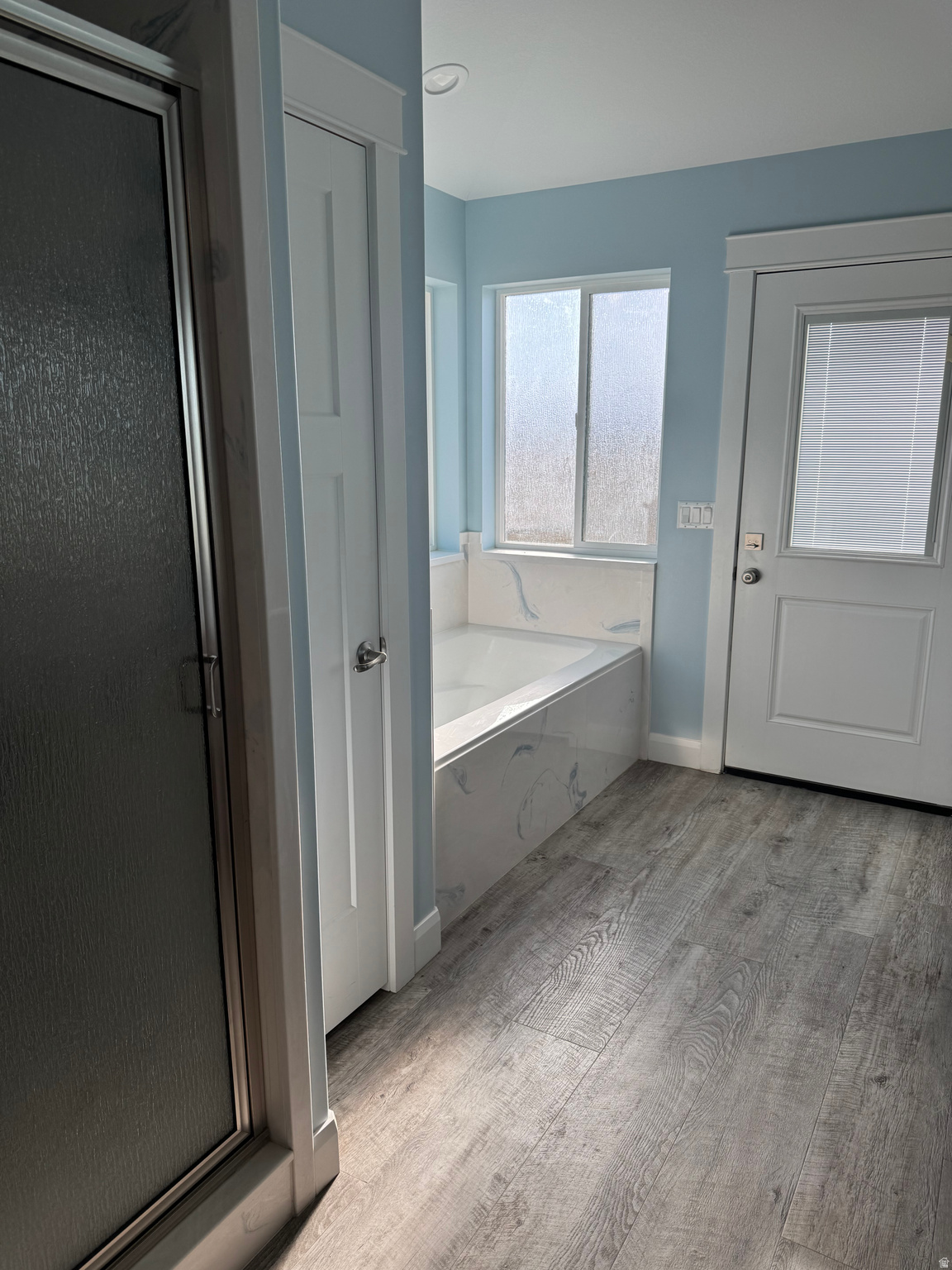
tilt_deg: -12.5
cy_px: 635
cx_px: 476
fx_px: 880
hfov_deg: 56.8
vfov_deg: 71.6
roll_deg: +0.5
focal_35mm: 24
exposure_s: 1/864
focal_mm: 6.76
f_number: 1.78
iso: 80
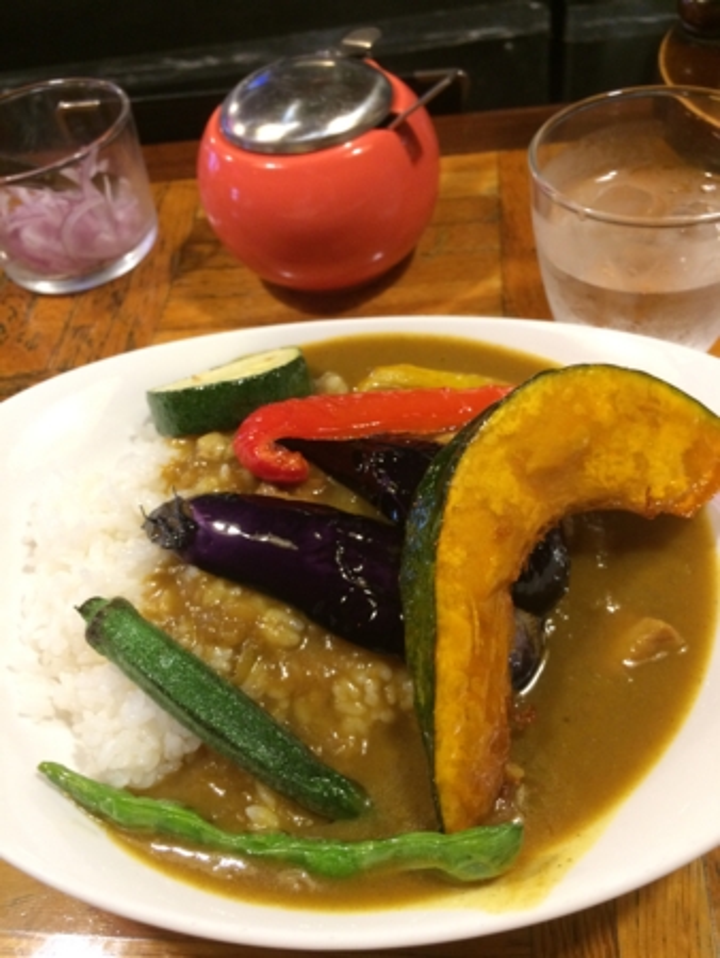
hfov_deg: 48.3
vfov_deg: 61.6
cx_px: 360
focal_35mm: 29
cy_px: 479
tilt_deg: -48.6
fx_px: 803
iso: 200
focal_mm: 4.15
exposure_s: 1/30
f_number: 2.2
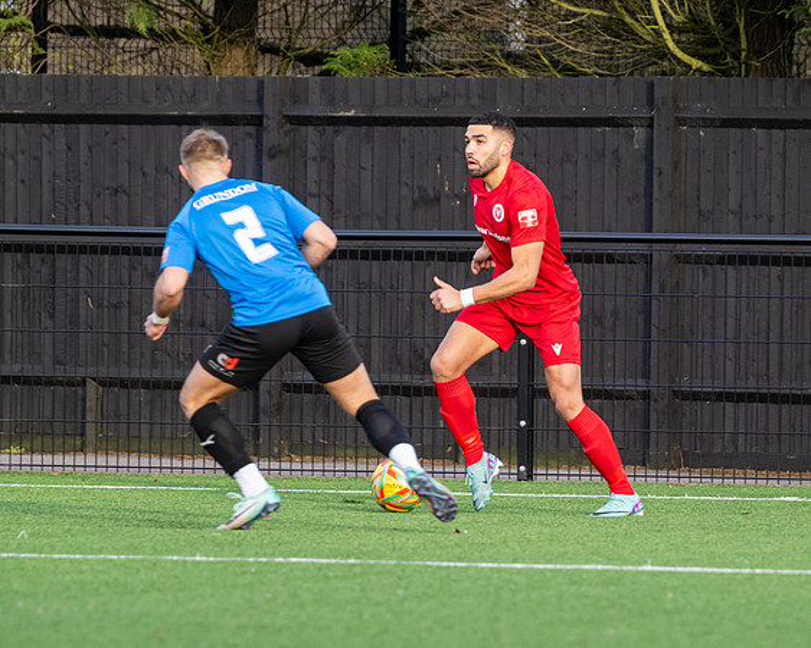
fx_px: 13200
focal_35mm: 550
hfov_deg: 3.5
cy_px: 355
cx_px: 700
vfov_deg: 2.8
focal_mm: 230
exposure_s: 1/400
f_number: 4
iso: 400
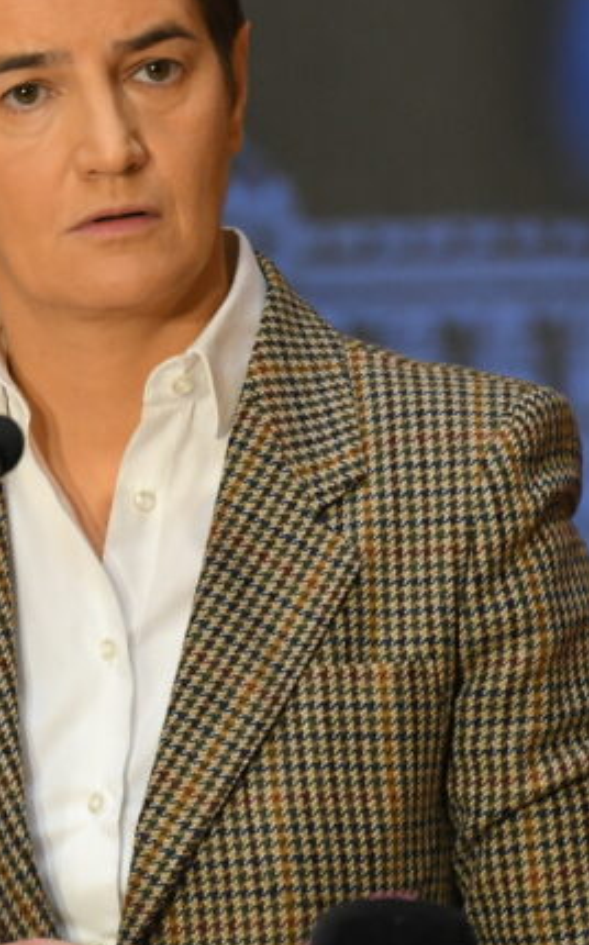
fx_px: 12507
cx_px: -53
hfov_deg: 2.7
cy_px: 269
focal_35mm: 486
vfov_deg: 4.3
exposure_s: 1/250
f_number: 4
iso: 2500
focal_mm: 200
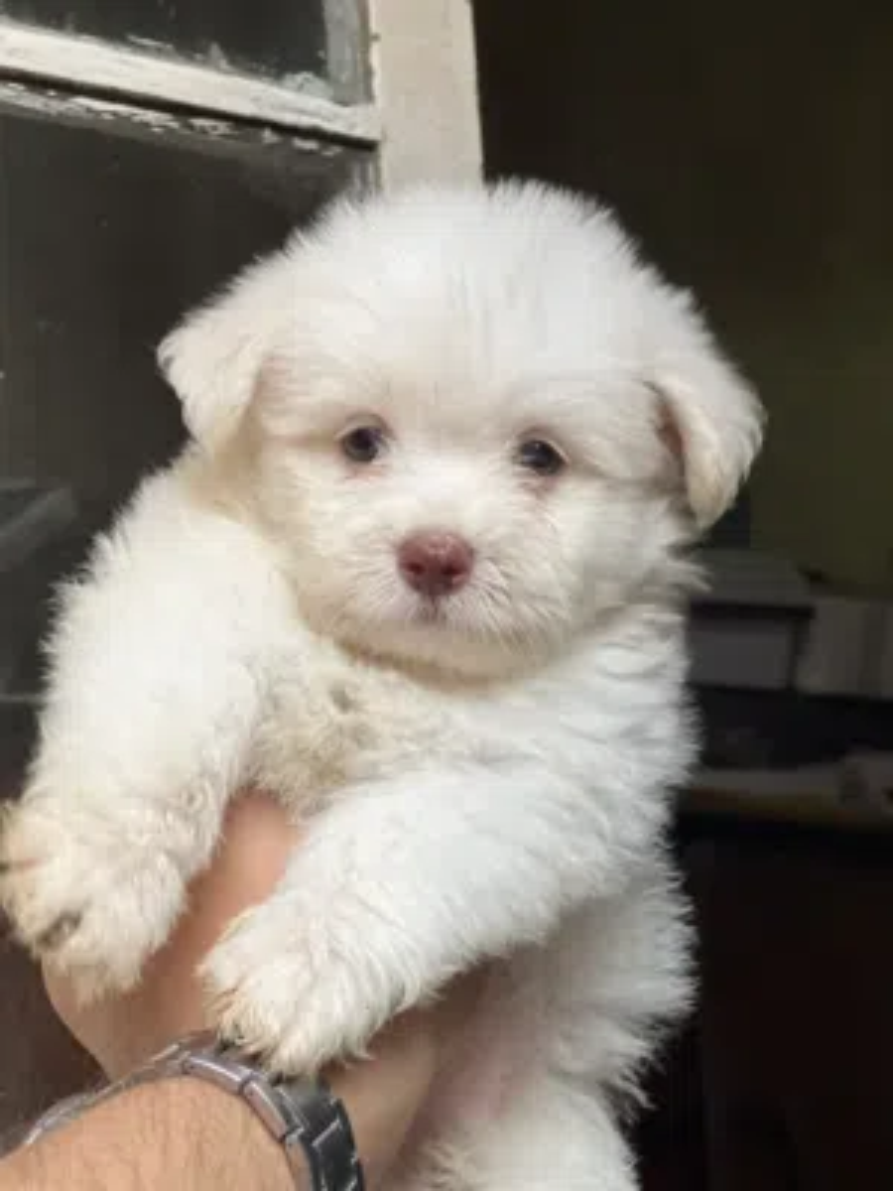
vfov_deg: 25.3
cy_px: 596
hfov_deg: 19.1
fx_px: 2649
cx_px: 446
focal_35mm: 77
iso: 320
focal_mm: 9
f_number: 2.8
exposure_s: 1/25
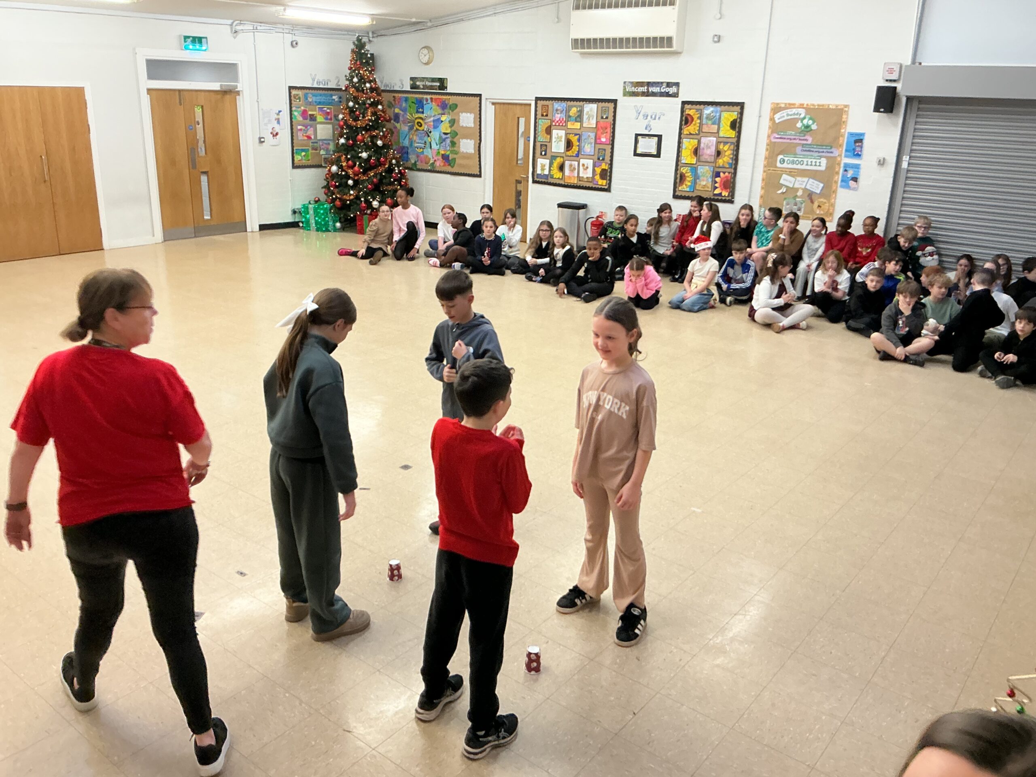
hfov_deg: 61.7
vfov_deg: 48.2
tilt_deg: -16.5
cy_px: 388
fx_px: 868
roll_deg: -1.7
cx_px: 518
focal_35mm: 29
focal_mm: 3
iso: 64
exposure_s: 1/50
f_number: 1.8
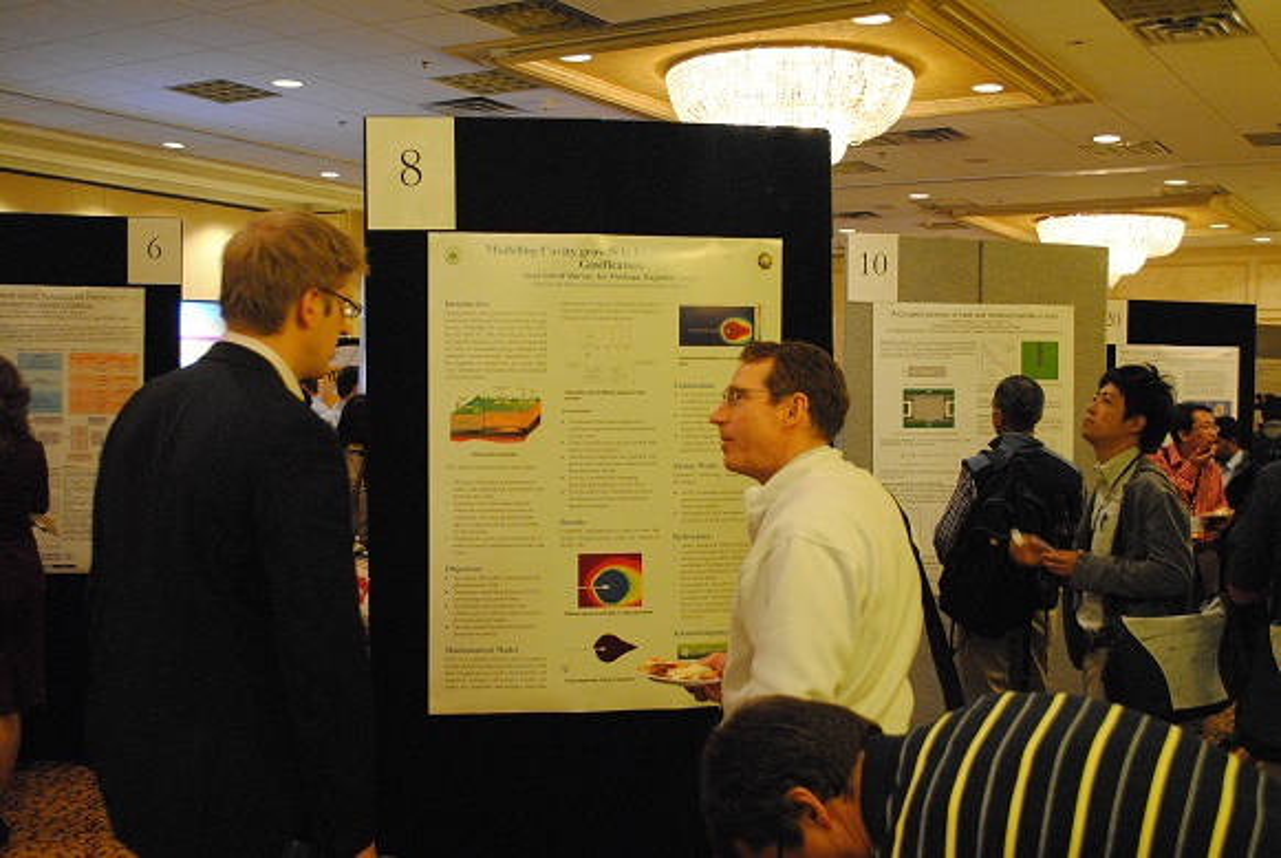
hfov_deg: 46.3
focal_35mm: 42
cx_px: 640
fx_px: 1496
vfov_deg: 32.0
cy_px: 429
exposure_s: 1/30
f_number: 4.5
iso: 1600
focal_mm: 28
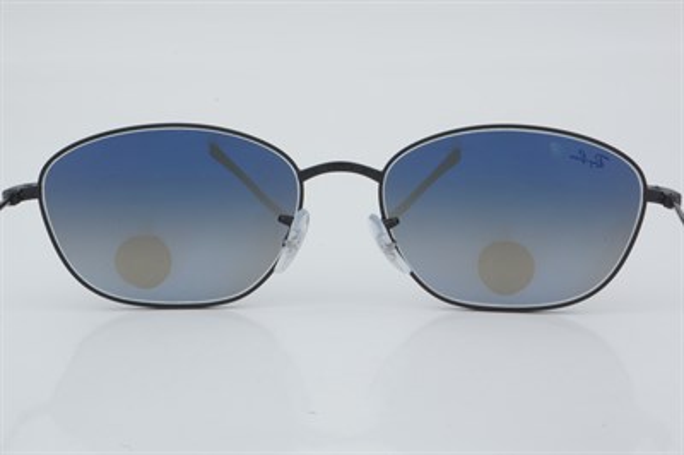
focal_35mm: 82
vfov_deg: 16.5
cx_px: 342
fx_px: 1566
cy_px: 228
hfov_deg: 24.6
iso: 100
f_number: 29
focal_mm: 55
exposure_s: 1/4
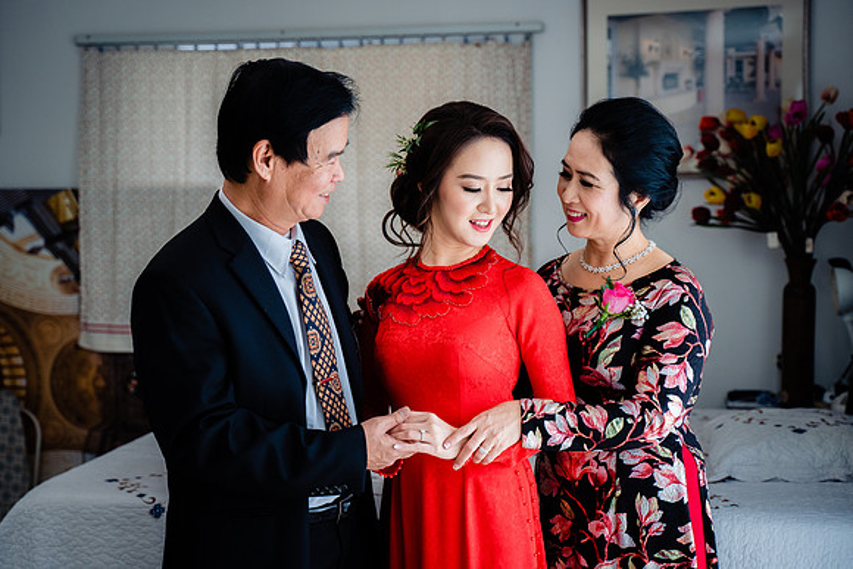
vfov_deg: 24.6
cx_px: 426
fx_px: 1303
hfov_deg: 36.2
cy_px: 284
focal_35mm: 55
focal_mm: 55
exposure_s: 1/320
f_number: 3.2
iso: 250
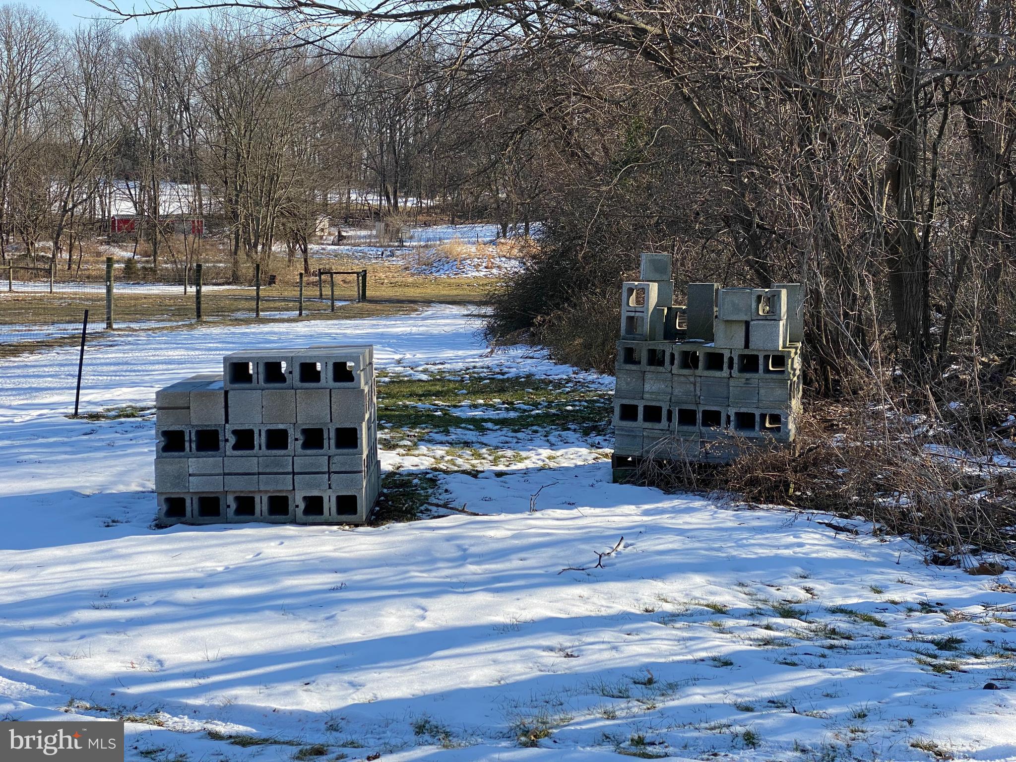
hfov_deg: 36.8
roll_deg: -3.1
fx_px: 1526
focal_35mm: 52
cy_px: 381
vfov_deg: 28.0
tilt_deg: -5.1
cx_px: 508
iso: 20
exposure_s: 1/1261
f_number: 2
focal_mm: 6
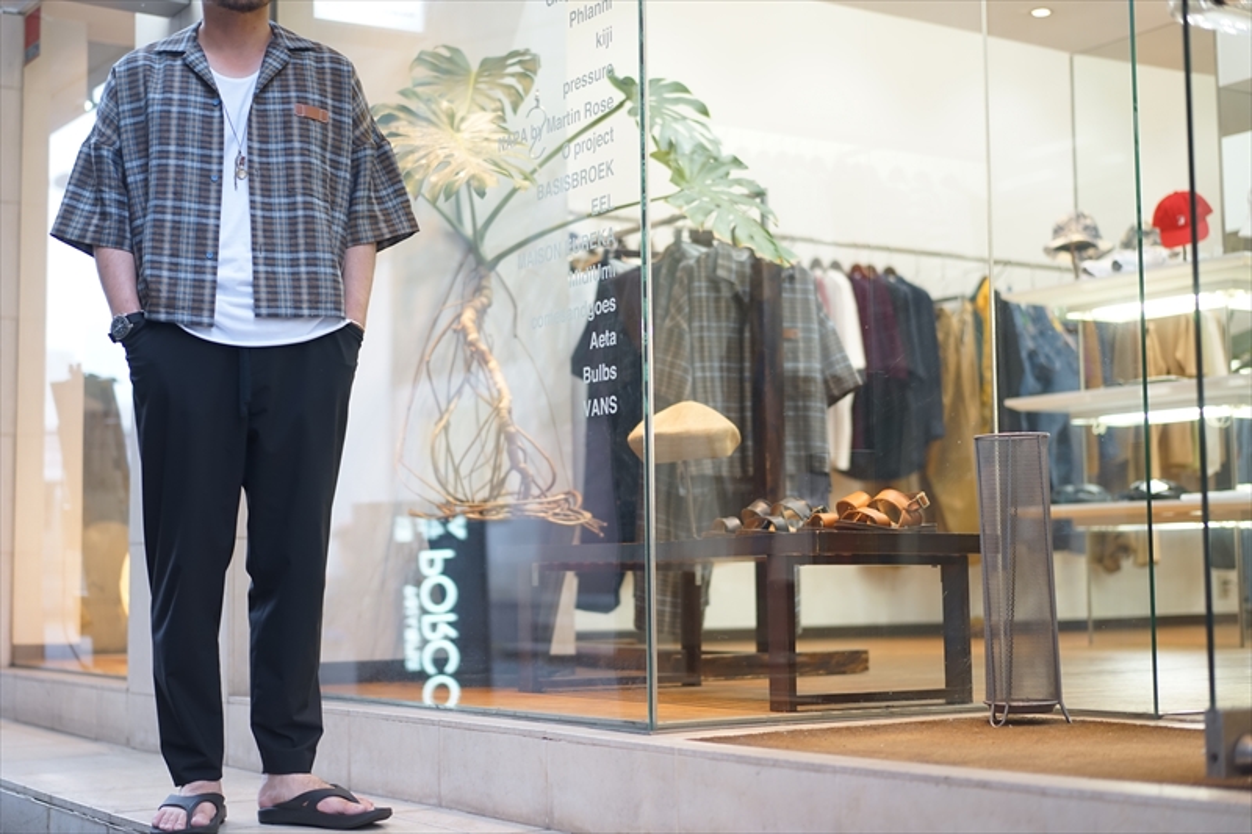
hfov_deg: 36.3
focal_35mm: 55
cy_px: 417
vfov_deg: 24.6
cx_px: 626
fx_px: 1912
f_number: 1.8
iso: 250
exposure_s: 1/60
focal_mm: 55
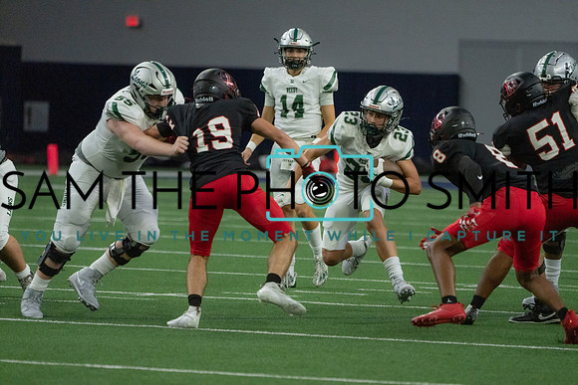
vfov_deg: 3.8
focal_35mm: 361
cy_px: 192
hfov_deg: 5.7
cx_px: 289
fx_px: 5797
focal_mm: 361
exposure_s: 1/1000
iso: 8000
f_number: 5.6
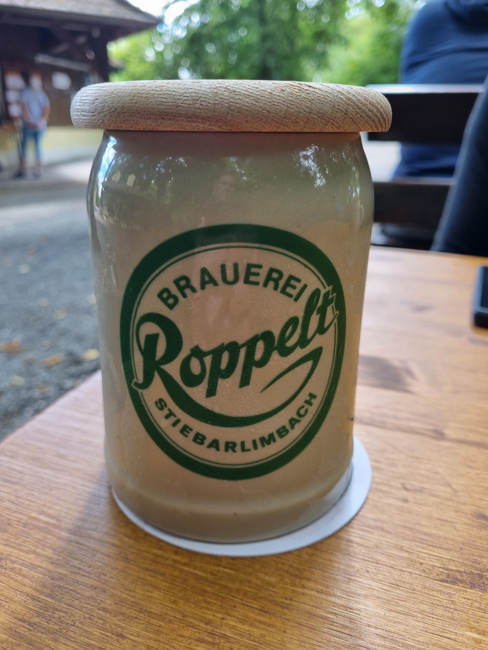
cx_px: 244
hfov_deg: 53.1
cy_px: 325
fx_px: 489
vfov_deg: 67.3
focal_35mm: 26
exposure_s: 1/114
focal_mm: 5.4
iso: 50
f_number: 1.8
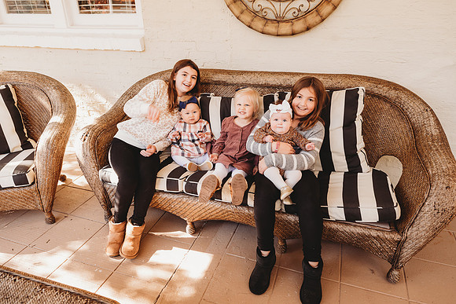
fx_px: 304
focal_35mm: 24
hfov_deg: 73.7
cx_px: 228
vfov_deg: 53.2
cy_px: 152
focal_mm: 24
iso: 400
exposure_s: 1/100
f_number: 4.5
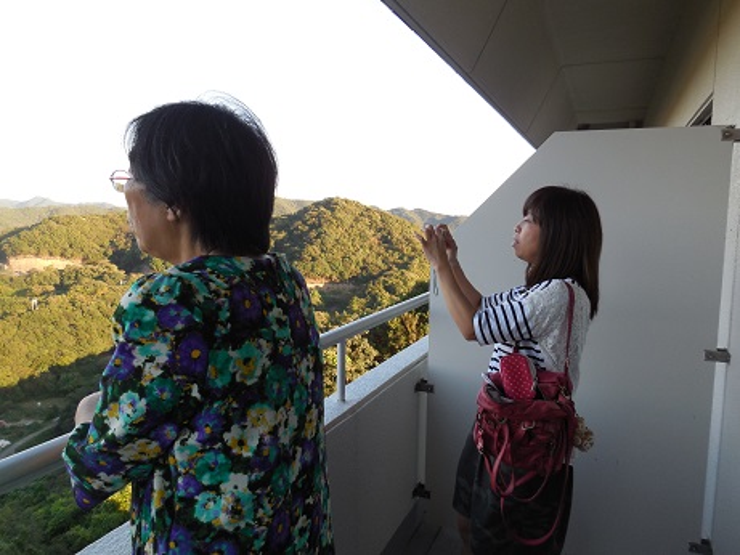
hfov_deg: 69.4
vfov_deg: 54.9
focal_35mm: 25
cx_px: 370
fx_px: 535
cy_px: 278
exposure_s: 1/200
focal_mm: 4.5
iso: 125
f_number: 3.1
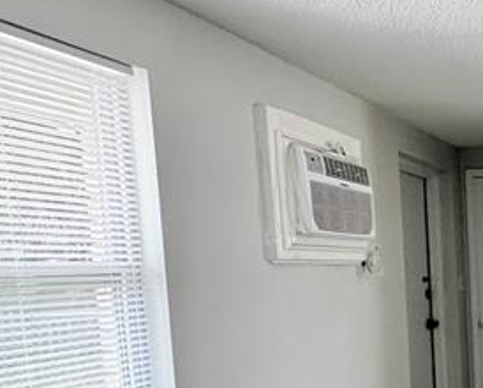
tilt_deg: -6.1
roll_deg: +0.7
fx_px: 730
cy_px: 342
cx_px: 666
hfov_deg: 28.3
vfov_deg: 28.7
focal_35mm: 51
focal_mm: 2.22
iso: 320
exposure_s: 1/120
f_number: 2.2
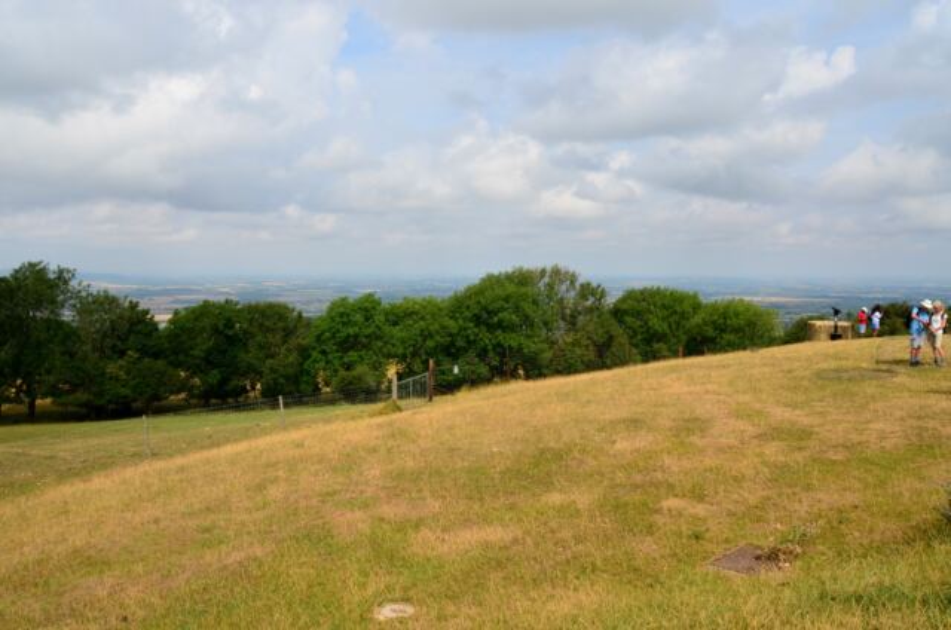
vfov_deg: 47.7
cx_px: 476
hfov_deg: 67.5
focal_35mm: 27
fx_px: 712
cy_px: 315
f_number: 16
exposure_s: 1/160
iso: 200
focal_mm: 18
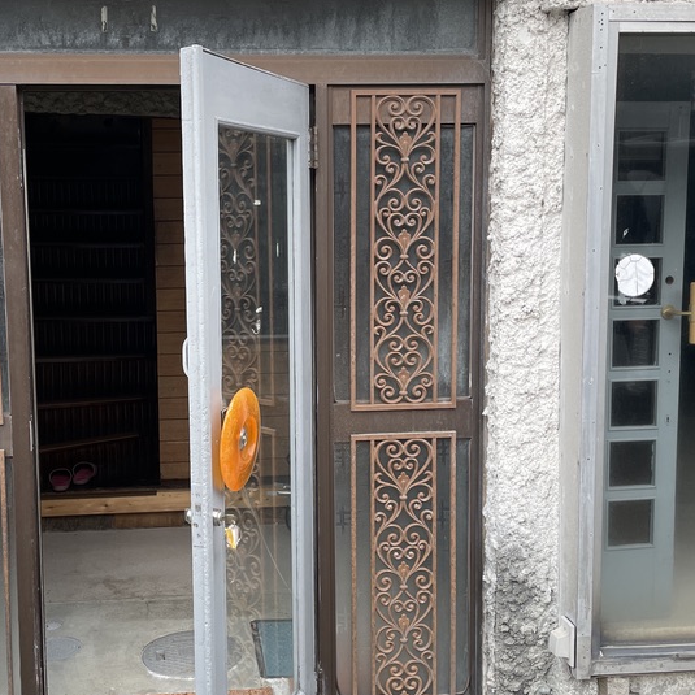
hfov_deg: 38.1
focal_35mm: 44
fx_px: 999
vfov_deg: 38.3
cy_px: 340
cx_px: 261
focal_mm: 4.2
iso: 32
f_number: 1.6
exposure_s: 1/569
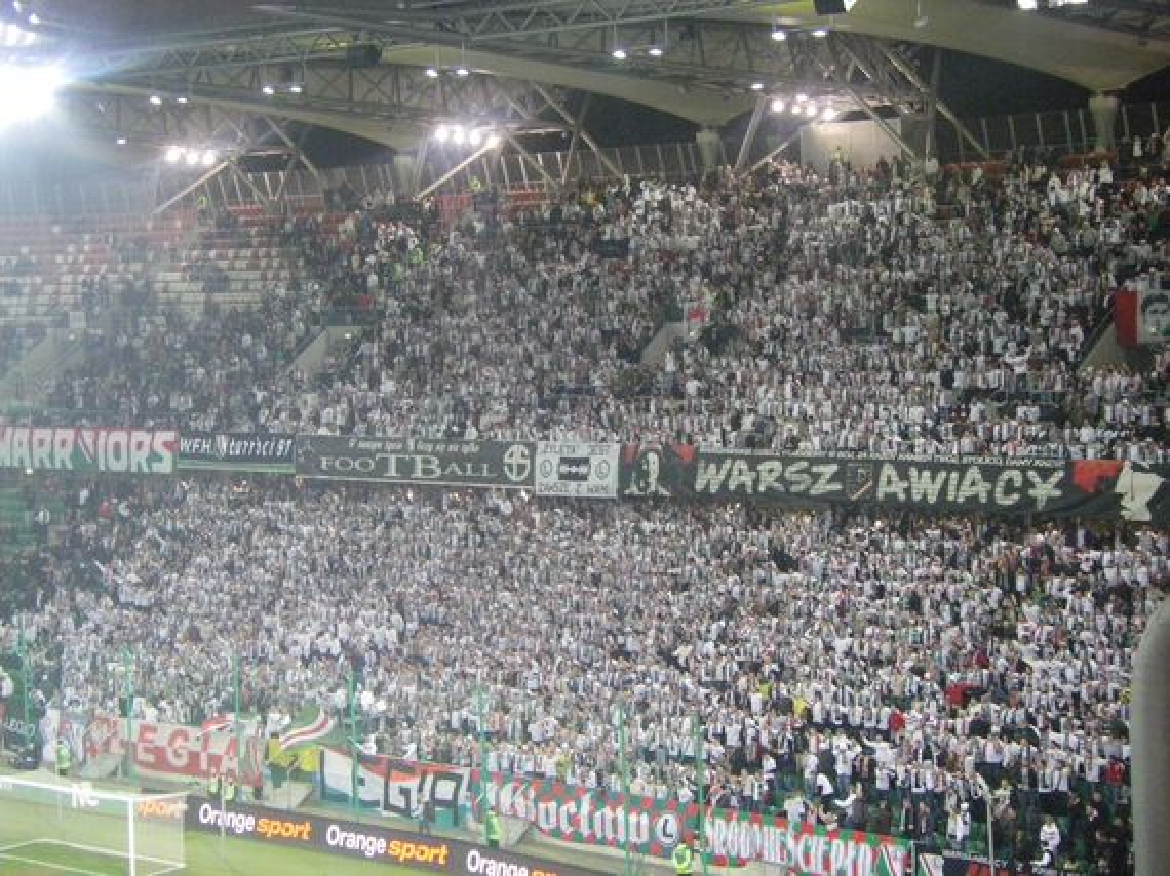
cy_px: 438
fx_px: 2635
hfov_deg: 25.0
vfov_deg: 18.9
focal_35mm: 78
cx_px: 585
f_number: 3.9
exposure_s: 1/80
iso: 800
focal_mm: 12.8
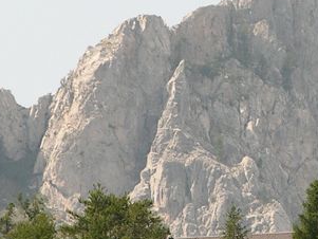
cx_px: 304
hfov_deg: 1.9
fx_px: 9374
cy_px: 17
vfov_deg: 1.5
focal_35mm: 1020
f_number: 6.6
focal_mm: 61.5
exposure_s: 1/167
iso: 50
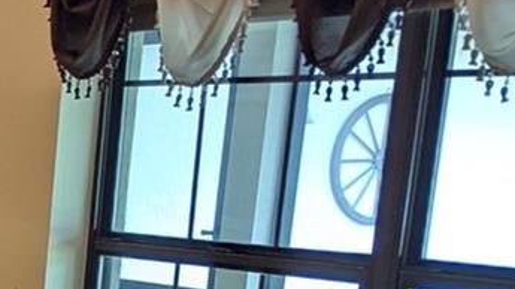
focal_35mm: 121
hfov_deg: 15.1
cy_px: 553
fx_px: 1652
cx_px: -436
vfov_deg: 9.4
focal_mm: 6.81
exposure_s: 1/30
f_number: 1.85
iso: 82
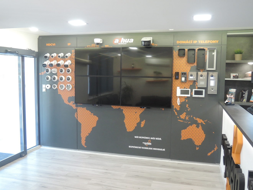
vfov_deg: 40.7
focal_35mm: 35
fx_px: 256
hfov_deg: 52.6
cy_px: 95
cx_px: 126
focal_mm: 7.5
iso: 400
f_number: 3.5
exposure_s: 1/30
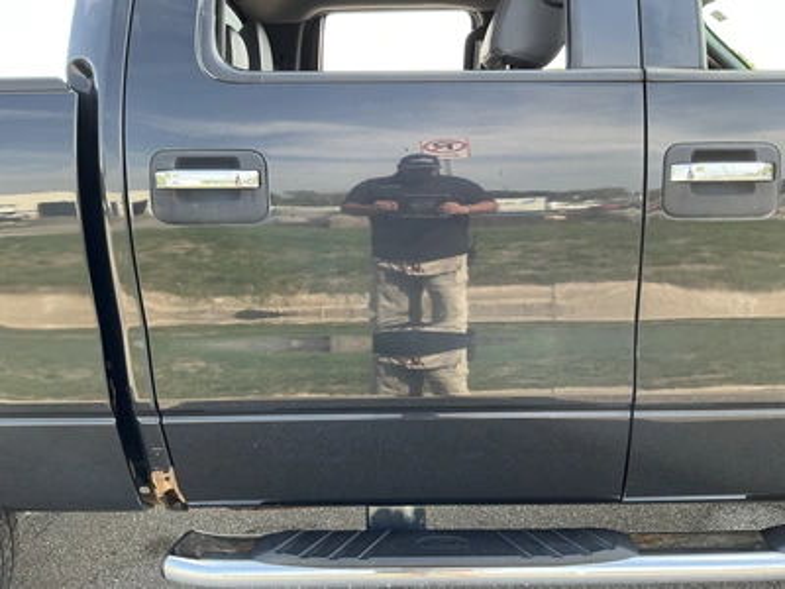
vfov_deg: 49.7
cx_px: 392
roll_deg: +2.5
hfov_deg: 63.4
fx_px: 635
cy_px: 294
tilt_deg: -11.4
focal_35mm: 28
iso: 25
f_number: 1.8
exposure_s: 1/152
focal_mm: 3
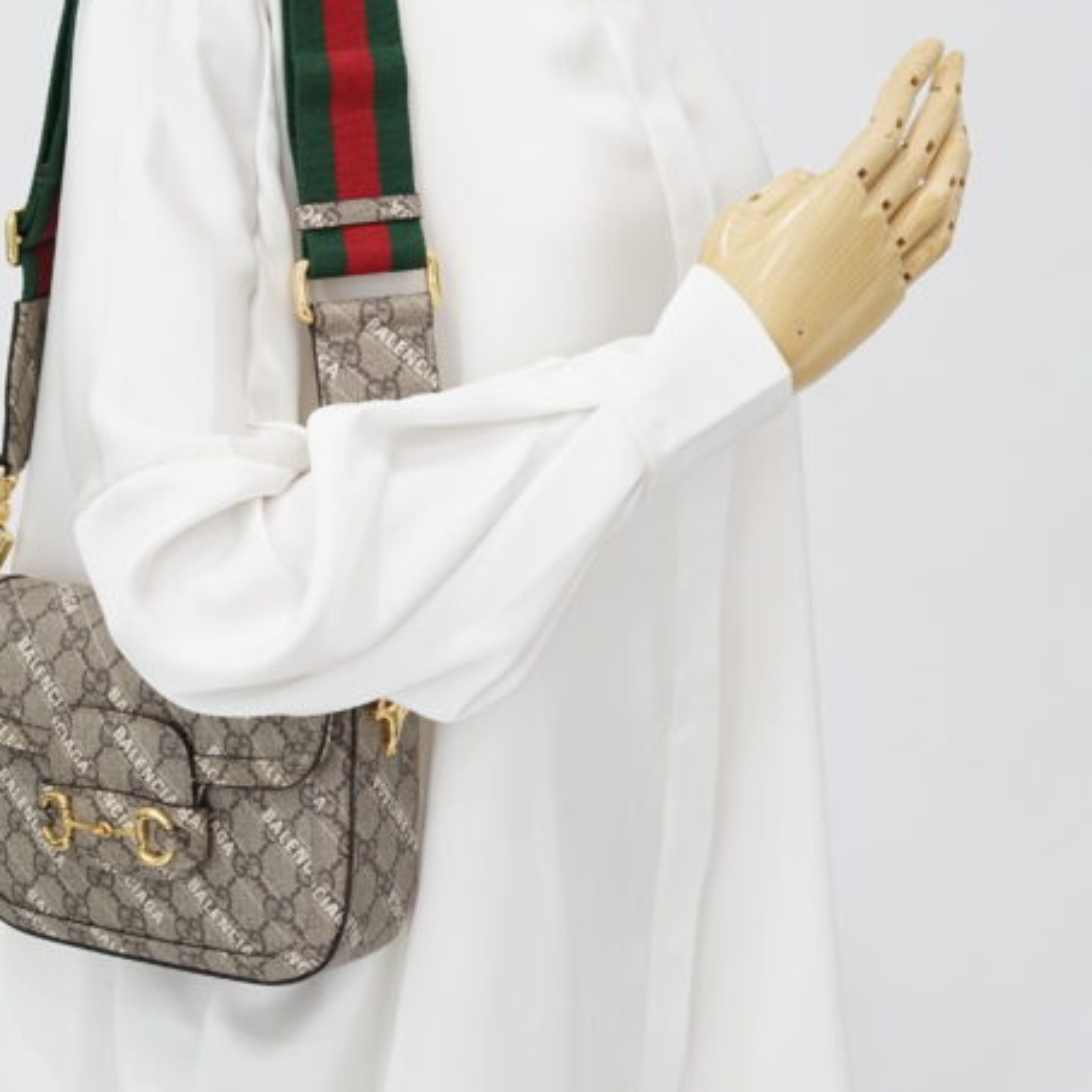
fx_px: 3426
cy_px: 627
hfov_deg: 18.1
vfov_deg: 18.1
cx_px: 363
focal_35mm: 96
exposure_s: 1/10
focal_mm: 50
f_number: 6.3
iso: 640
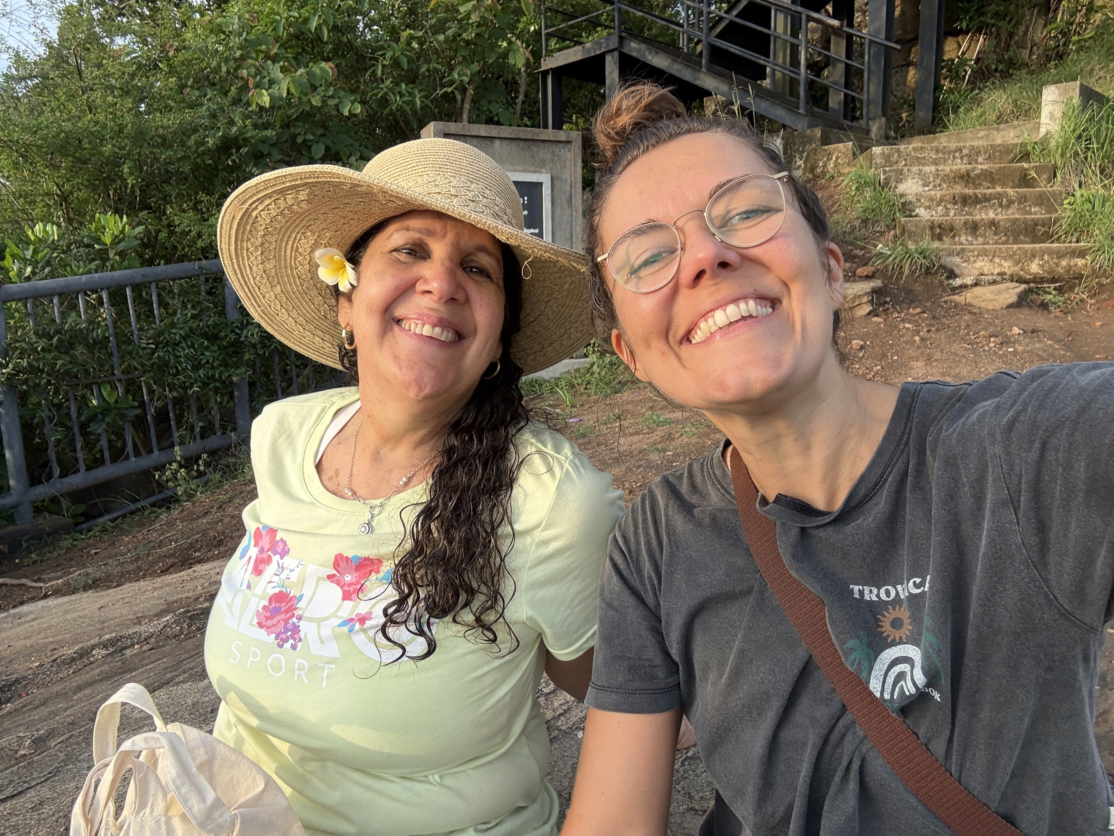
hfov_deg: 73.9
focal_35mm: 23
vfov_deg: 58.9
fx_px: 740
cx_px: 557
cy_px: 418
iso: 25
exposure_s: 1/269
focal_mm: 2.69
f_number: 1.9
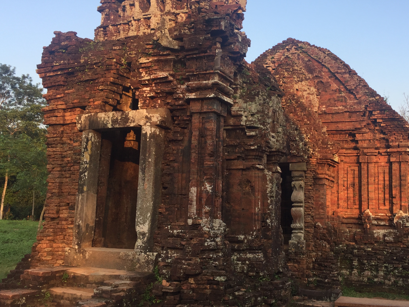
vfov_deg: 38.7
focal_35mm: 37
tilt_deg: +7.8
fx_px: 437
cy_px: 152
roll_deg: -4.1
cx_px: 252
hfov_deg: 49.7
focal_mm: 4.15
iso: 32
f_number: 2.2
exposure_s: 1/356
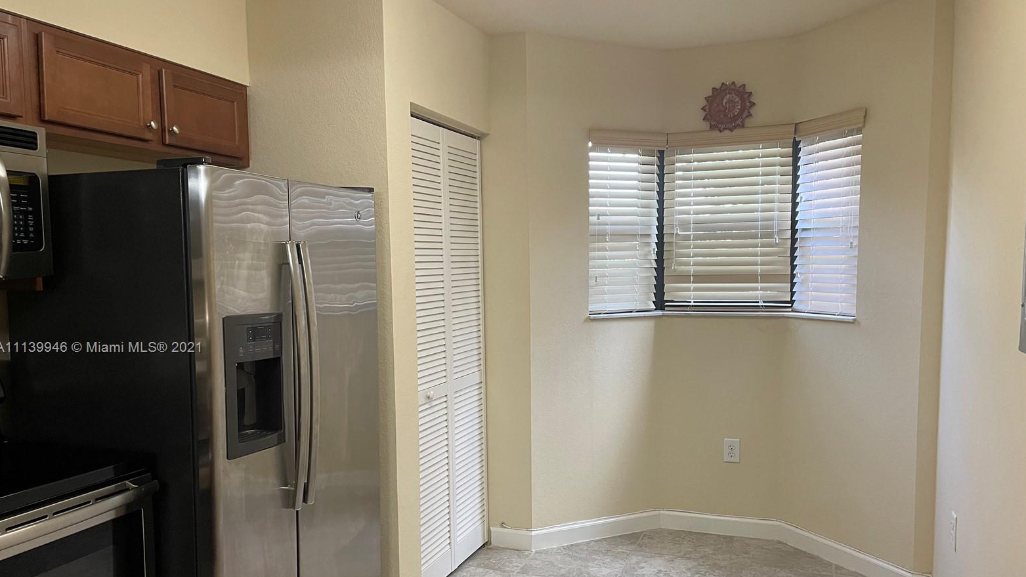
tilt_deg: -6.2
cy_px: 349
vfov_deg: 40.0
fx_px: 789
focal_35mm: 29
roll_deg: +1.1
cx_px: 518
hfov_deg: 66.1
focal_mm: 4.2
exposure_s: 1/60
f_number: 1.6
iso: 200
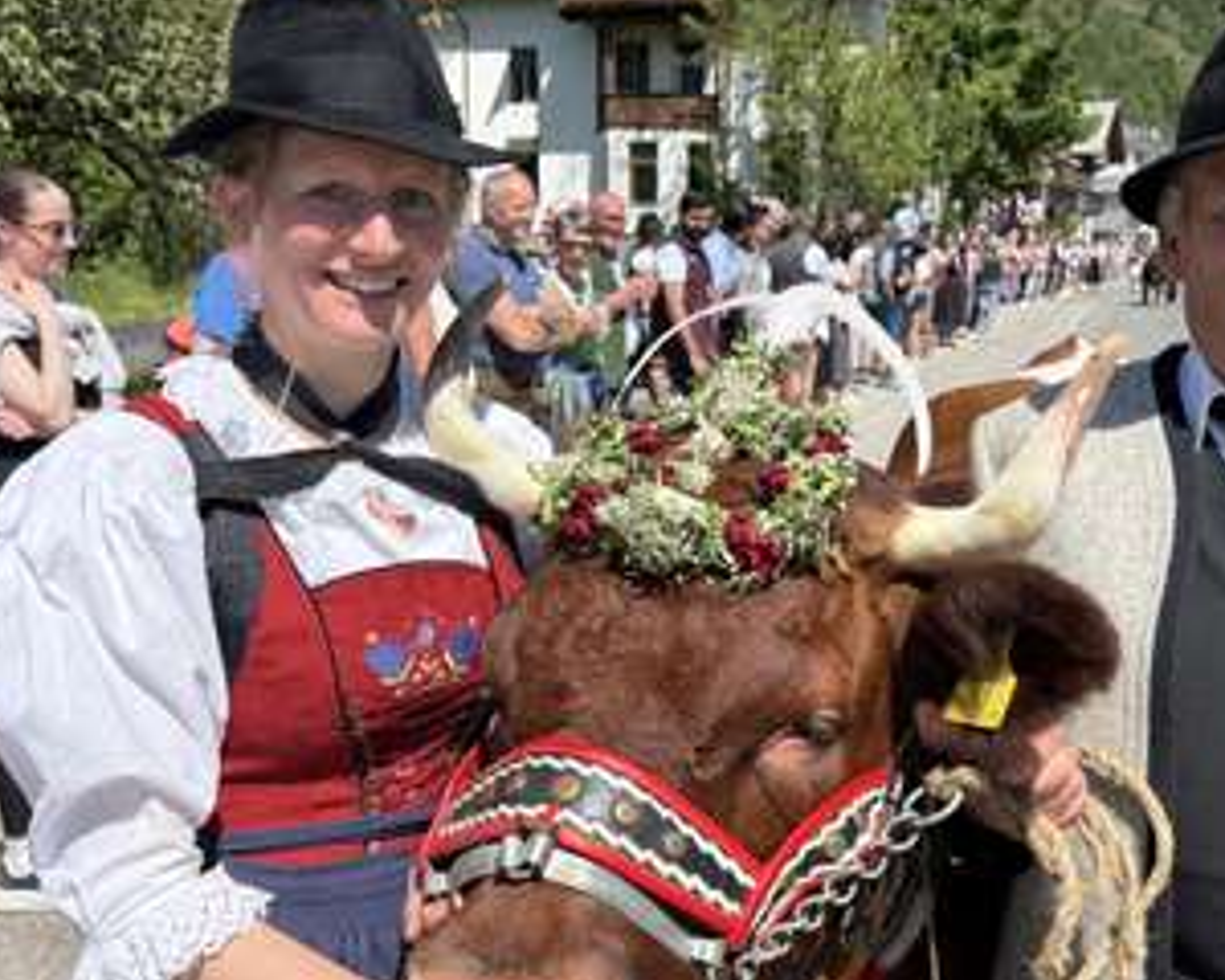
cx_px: 788
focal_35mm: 42
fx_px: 1523
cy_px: 592
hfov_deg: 43.4
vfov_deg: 35.5
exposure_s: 1/4065
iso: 64
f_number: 1.6
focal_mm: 5.96
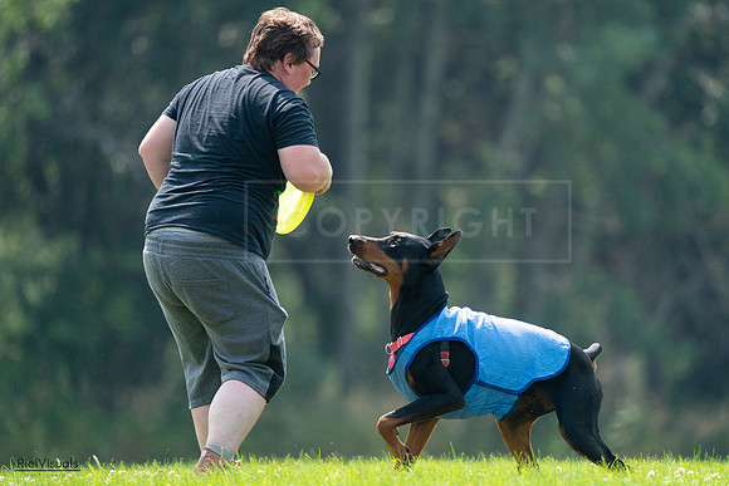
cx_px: 364
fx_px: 12031
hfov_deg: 3.5
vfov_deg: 2.3
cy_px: 243
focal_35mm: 594
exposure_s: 1/4000
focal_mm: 594
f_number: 6.3
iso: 3200
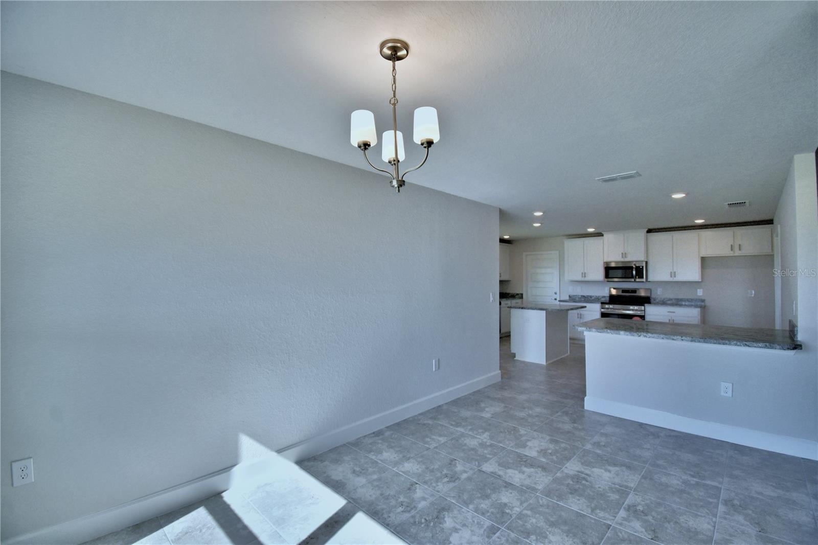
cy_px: 272
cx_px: 409
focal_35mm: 15
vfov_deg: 77.3
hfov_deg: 100.4
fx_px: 341
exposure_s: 1/320
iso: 200
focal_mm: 10
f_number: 4.5
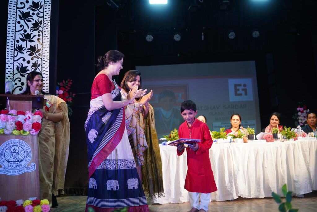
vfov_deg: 37.9
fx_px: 308
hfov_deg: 54.4
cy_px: 106
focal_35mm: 35
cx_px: 158
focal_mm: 35
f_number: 1.8
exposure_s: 1/200
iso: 160
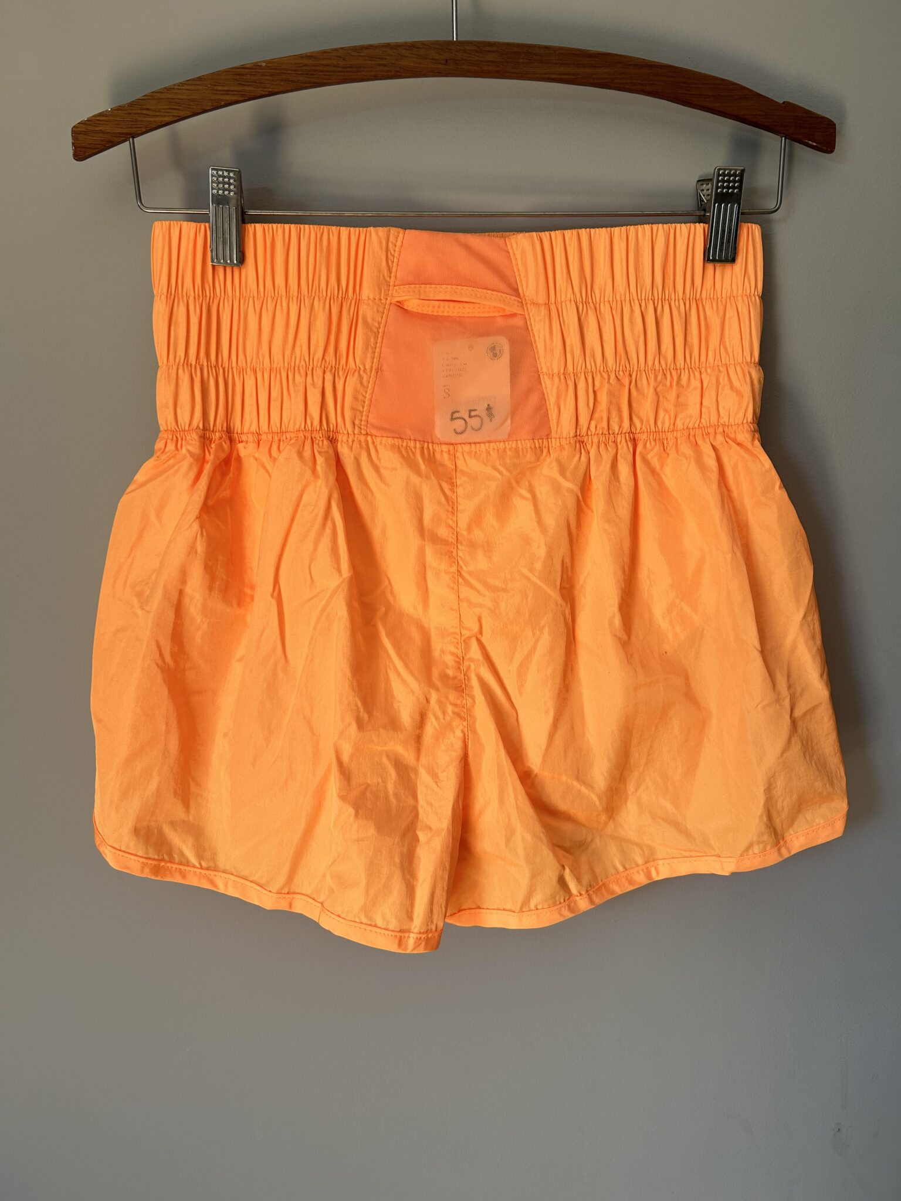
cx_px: 450
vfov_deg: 67.3
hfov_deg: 53.1
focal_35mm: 26
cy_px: 600
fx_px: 902
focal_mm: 5.7
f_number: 1.5
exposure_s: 1/121
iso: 40
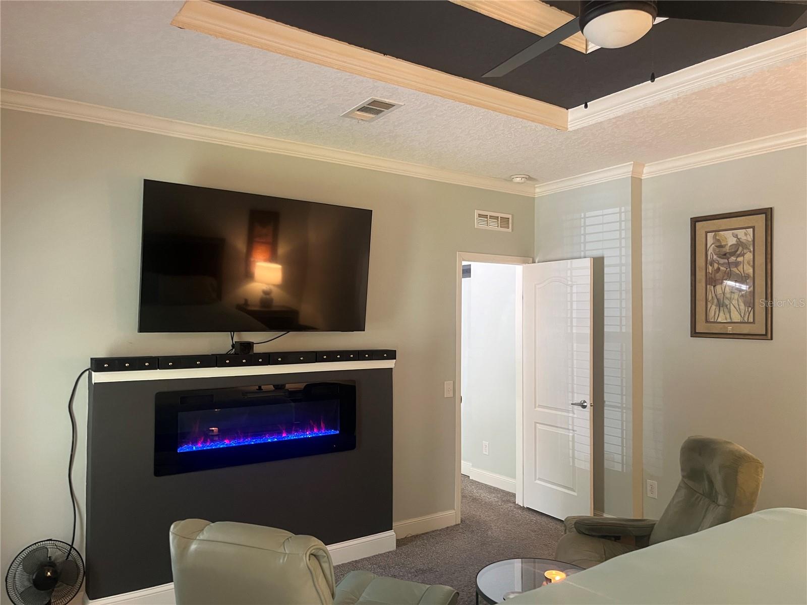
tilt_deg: +0.6
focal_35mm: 26
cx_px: 404
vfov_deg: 53.1
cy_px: 302
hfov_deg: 67.3
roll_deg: -0.4
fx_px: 606
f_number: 1.6
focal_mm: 5.1
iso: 250
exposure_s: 1/60
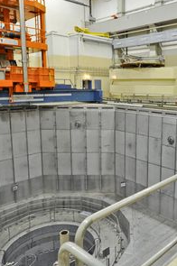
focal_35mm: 33
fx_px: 244
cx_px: 135
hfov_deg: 38.7
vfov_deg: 57.2
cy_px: 119
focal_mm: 19
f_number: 3.2
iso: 1600
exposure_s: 1/40
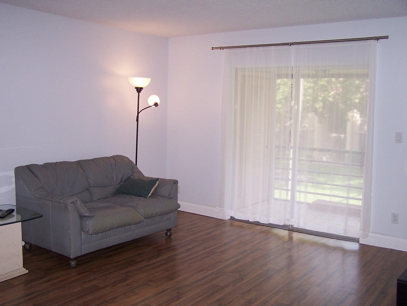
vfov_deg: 37.7
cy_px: 153
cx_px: 204
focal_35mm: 38
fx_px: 447
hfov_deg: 49.0
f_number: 2.8
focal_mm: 6.3
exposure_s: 1/60
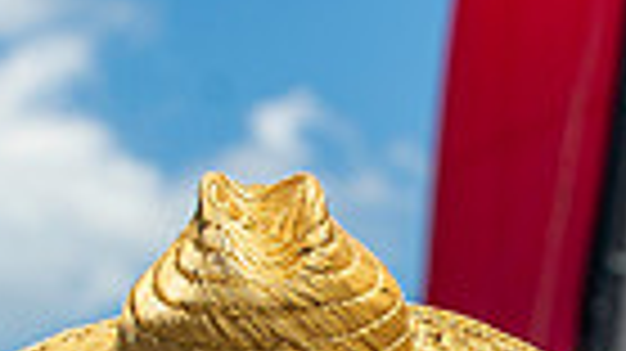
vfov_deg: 3.3
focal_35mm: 366
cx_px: 585
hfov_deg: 5.9
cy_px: 711
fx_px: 6072
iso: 320
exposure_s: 1/2000
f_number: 5
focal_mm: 80
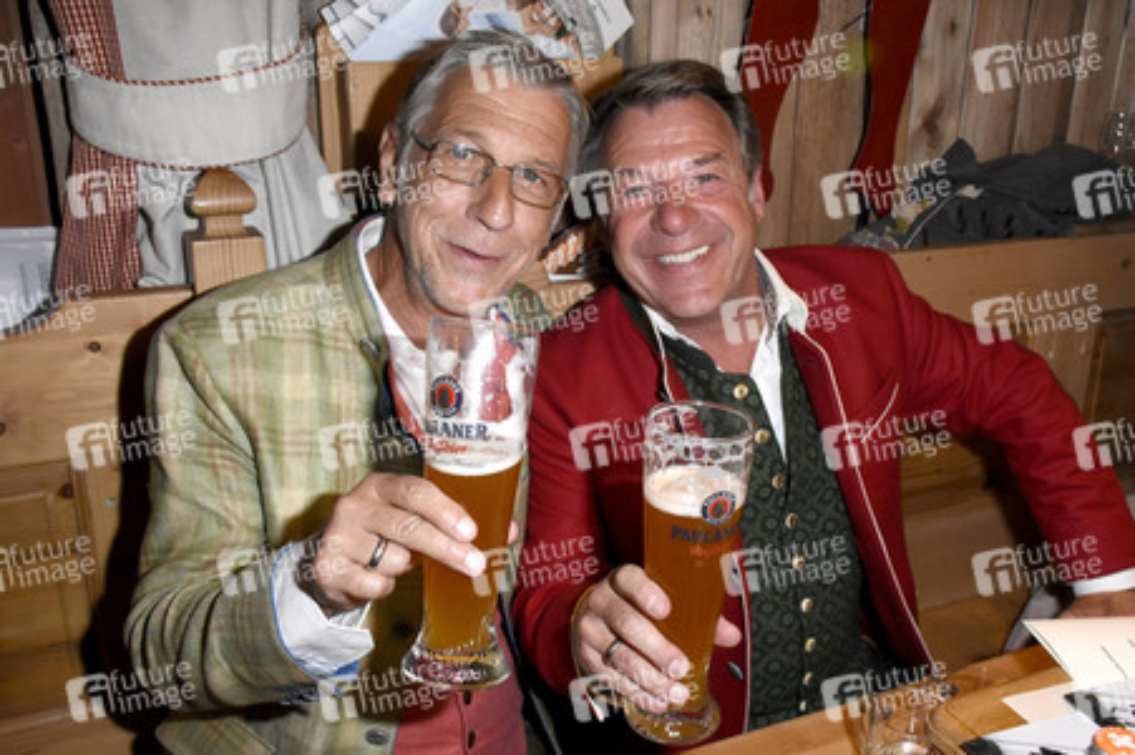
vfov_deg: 38.3
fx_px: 1087
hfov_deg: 55.1
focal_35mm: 34
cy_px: 378
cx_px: 568
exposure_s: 1/125
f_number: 6.3
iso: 3200
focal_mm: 23
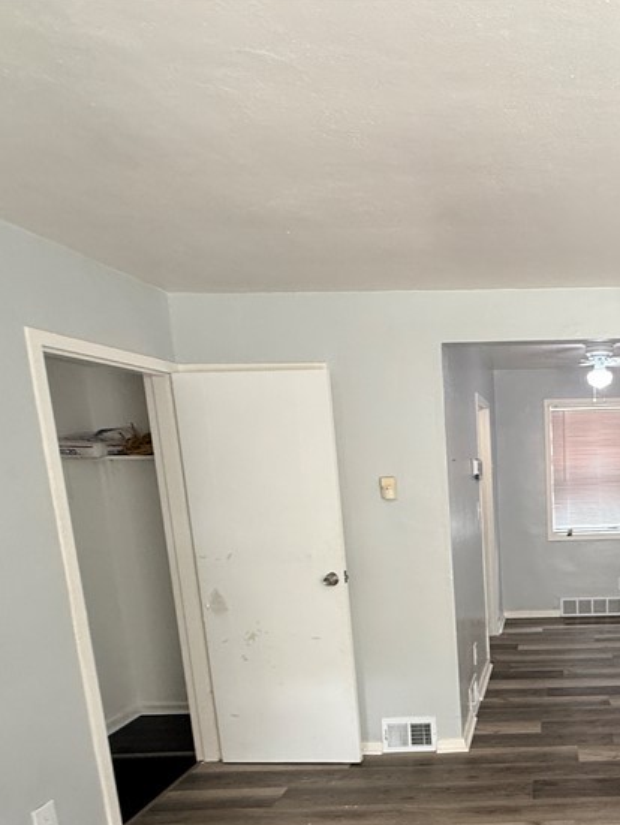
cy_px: 569
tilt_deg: -9.7
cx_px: 575
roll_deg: +1.7
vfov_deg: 65.0
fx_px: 620
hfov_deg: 47.0
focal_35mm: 26
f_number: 2.2
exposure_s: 1/60
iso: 200
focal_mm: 2.22
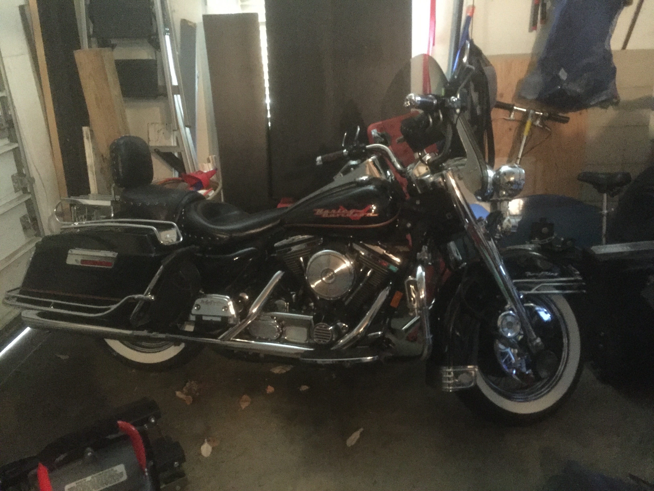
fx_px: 548
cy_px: 246
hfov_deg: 61.7
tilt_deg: -21.0
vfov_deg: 48.2
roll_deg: +2.4
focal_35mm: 29
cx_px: 327
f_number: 2.2
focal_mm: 4.15
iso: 1600
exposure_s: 1/15
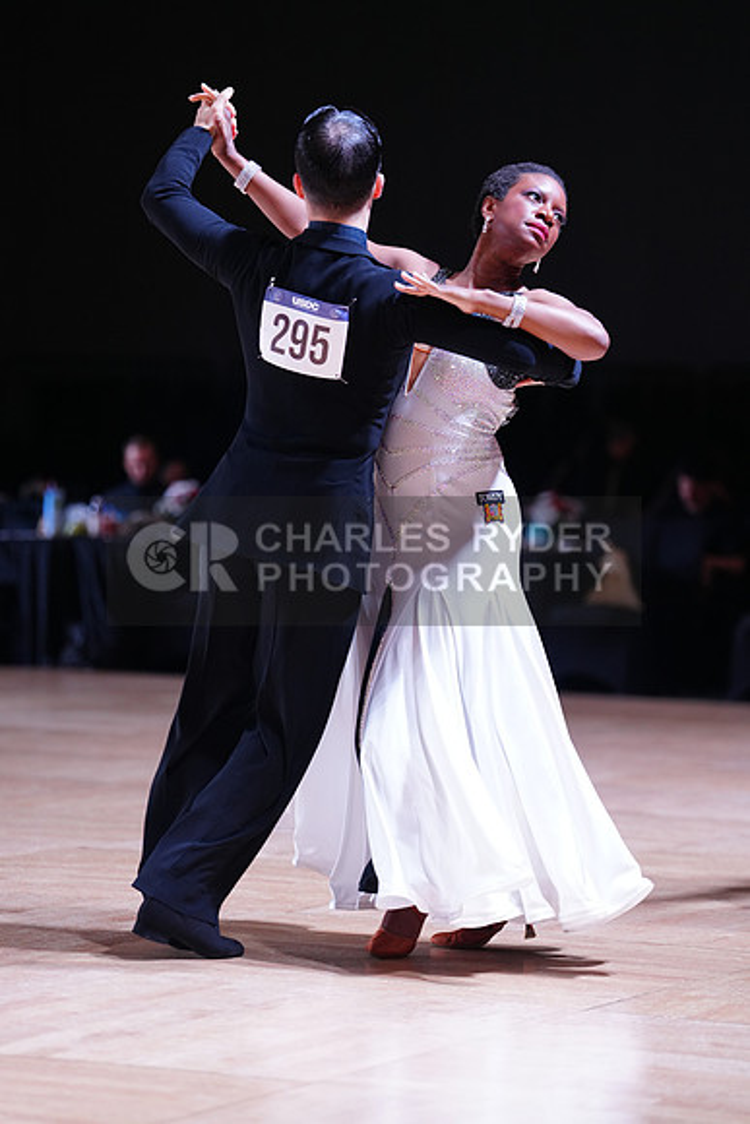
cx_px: 375
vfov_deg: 15.9
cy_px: 562
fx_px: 4029
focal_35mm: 129
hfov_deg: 10.6
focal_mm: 129
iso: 1250
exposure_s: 1/500
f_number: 2.8
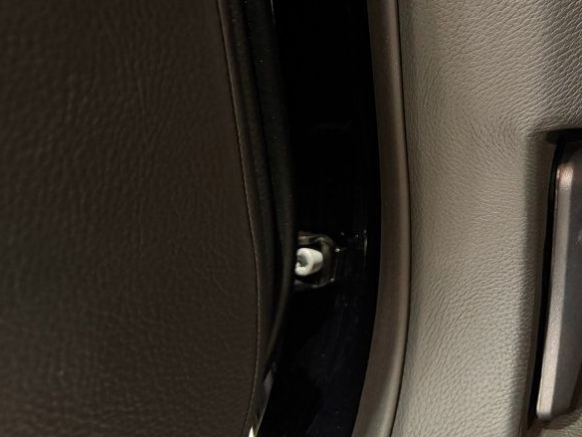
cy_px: 158
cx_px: 503
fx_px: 706
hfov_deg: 41.8
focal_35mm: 42
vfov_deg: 34.1
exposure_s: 1/30
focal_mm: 6.76
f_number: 1.78
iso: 1600
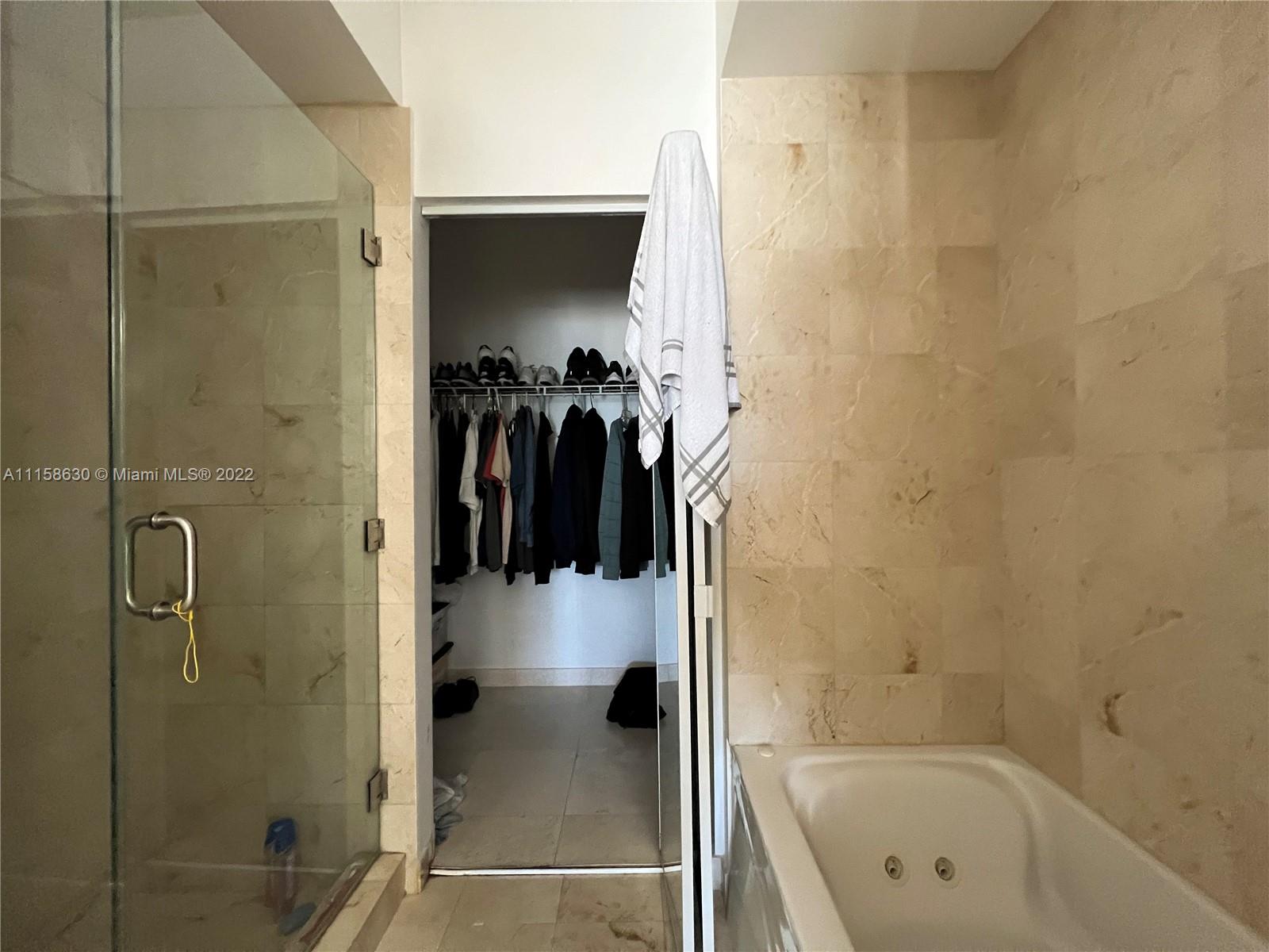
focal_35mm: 13
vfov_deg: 89.9
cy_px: 476
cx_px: 634
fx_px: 477
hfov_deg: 106.2
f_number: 1.8
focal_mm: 1.57
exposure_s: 1/60
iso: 640
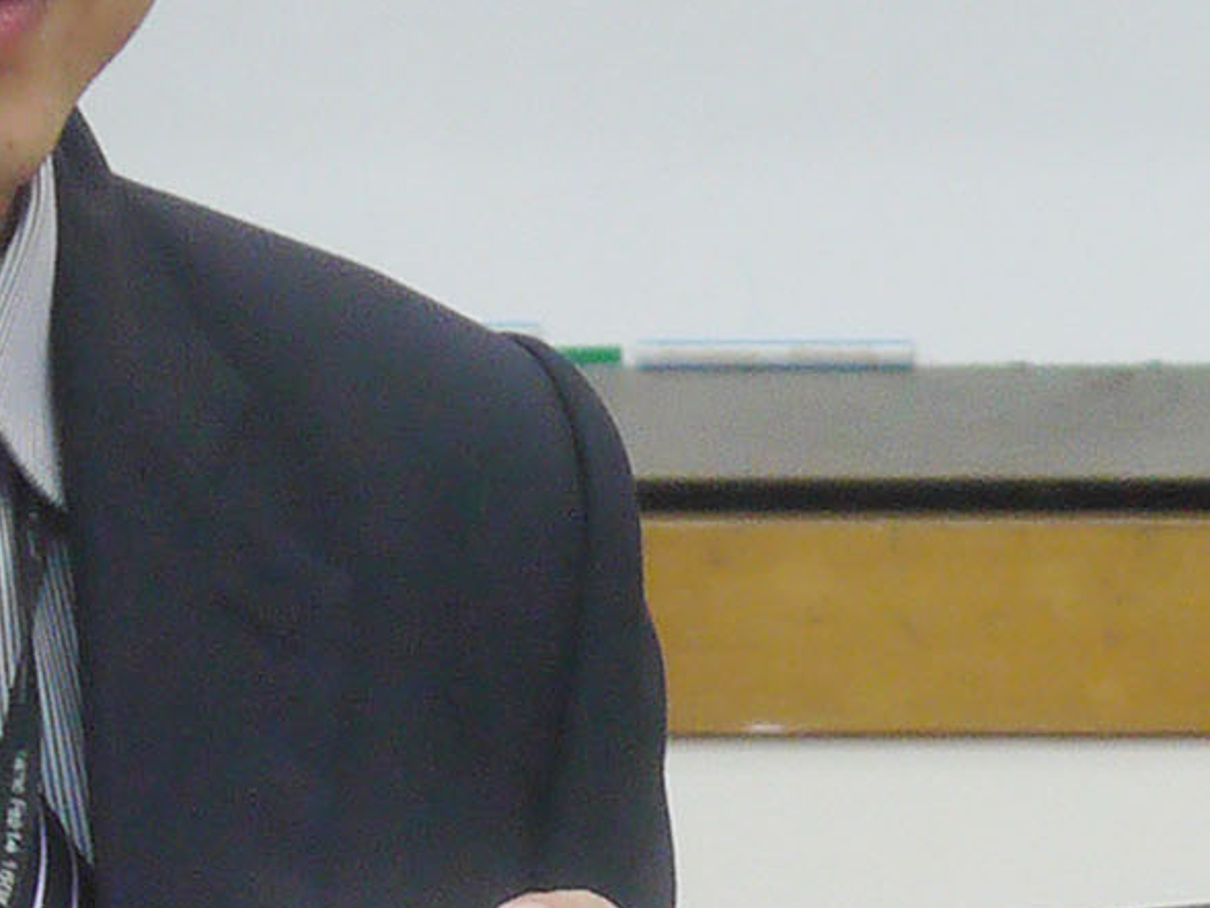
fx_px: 9020
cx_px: 1459
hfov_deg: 7.6
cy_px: 992
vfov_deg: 5.7
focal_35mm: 258
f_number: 4.2
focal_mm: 19
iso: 400
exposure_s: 1/50
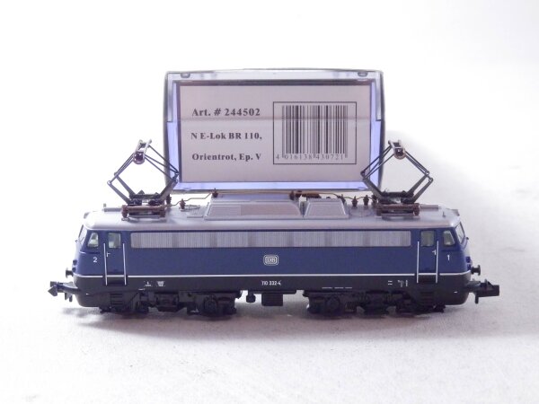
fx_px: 1028
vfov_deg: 22.3
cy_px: 202
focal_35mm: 66
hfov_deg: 29.4
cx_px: 270
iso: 1250
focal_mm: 11.9
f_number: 4.4
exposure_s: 1/160
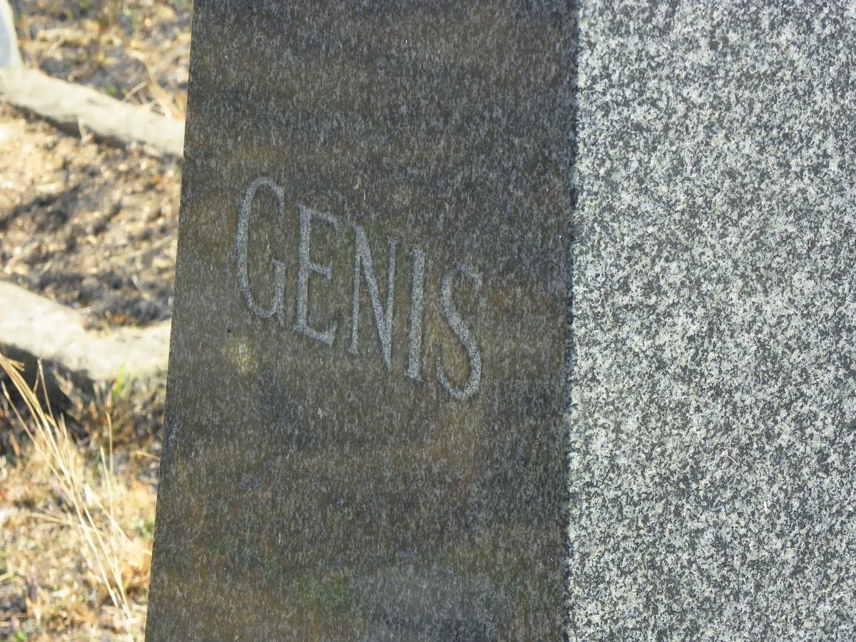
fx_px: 3561
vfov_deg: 10.3
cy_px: 321
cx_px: 428
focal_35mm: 144
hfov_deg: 13.7
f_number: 4.5
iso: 64
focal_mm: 25.7
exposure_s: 1/100
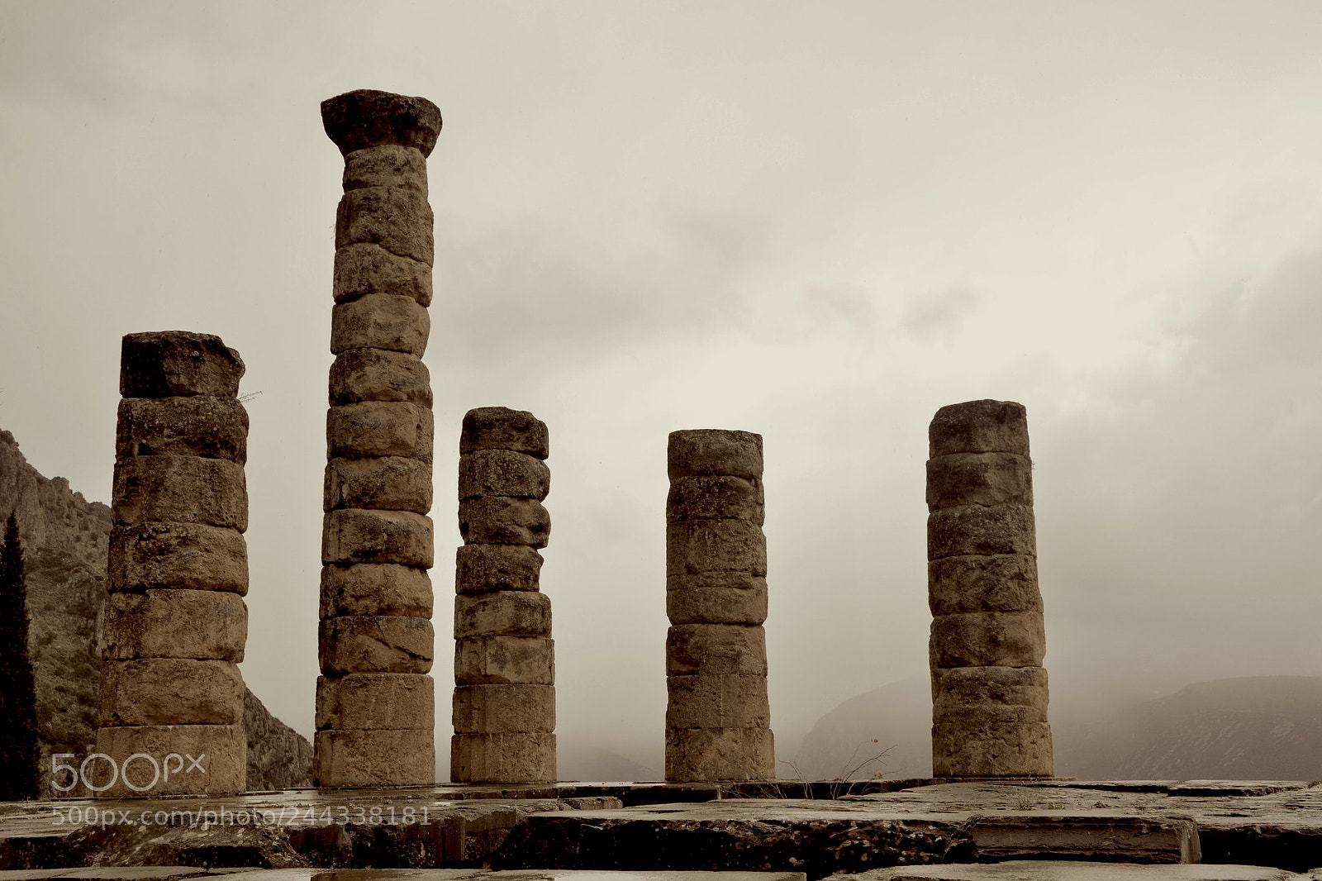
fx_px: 1542
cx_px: 661
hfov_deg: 46.4
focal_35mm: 42
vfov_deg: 31.9
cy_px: 440
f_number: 9
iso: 200
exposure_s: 1/200
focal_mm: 28
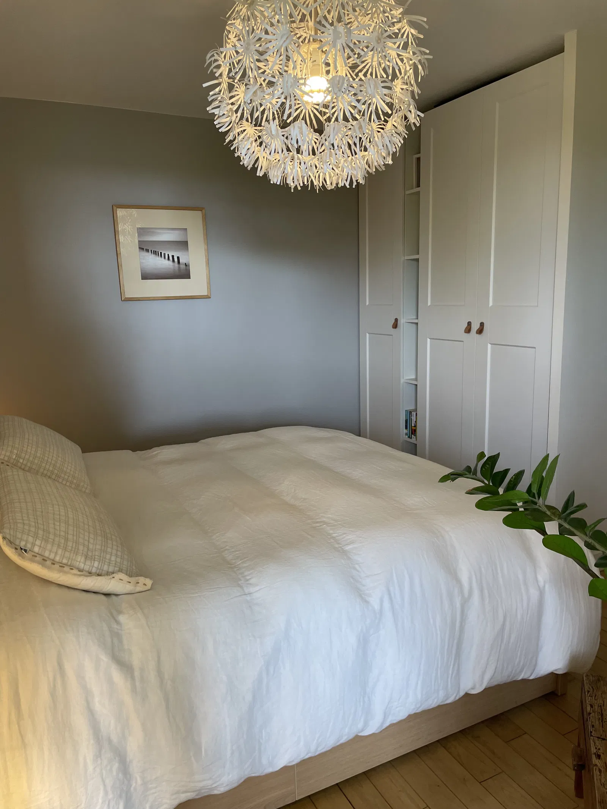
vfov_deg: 67.3
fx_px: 608
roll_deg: +1.9
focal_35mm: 26
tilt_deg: -10.8
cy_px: 404
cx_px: 304
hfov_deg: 53.1
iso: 100
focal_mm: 4.2
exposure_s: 1/100
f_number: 1.6
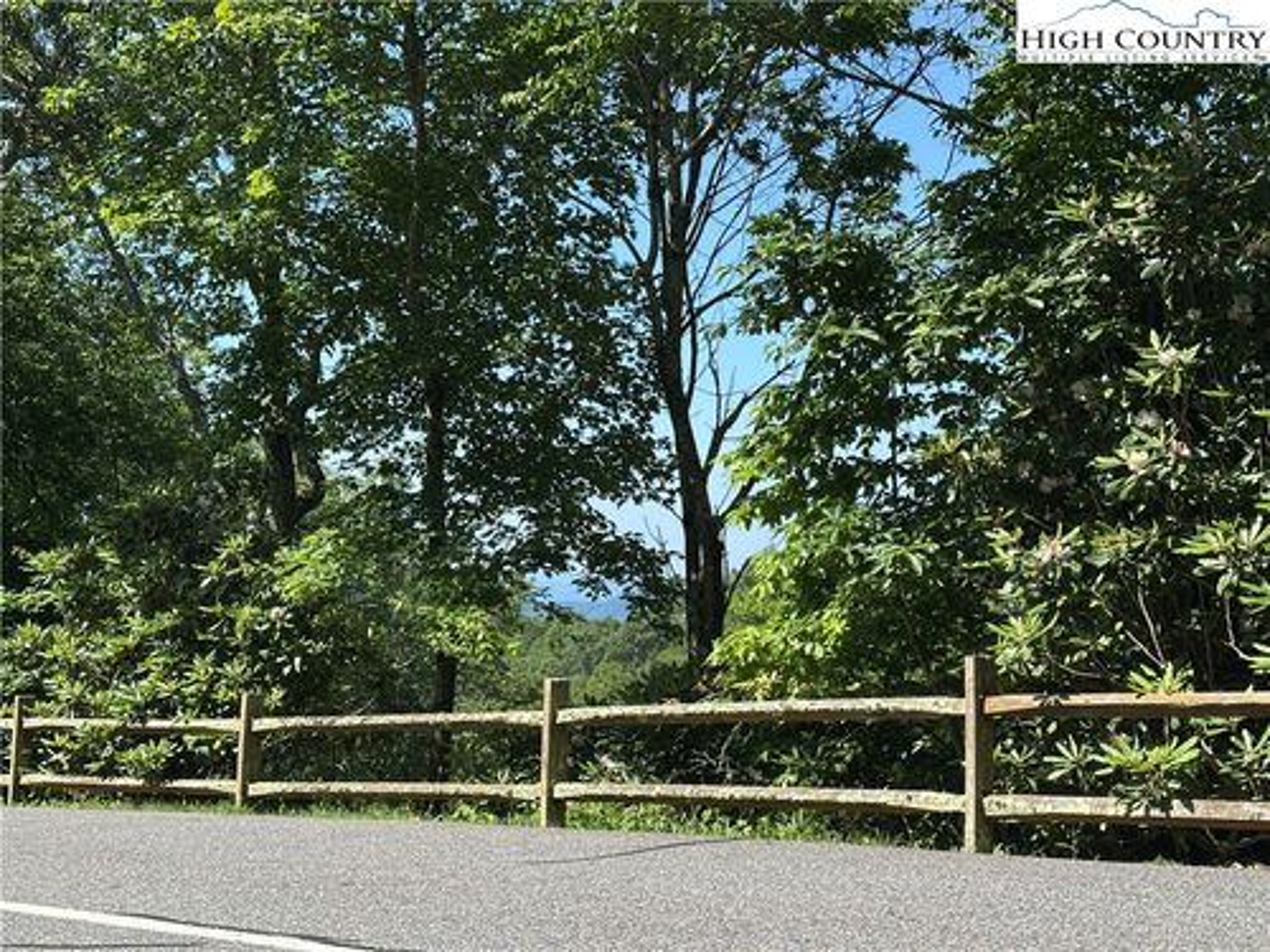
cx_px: 635
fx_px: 1761
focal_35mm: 48
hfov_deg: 39.7
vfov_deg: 30.3
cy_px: 476
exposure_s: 1/1497
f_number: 1.78
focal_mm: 6.86
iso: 64
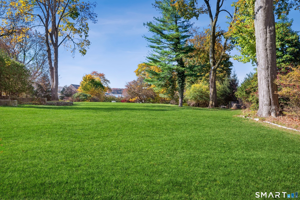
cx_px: 150
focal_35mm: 24
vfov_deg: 53.1
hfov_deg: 73.8
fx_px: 200
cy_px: 100
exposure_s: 1/160
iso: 200
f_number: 11
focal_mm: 24
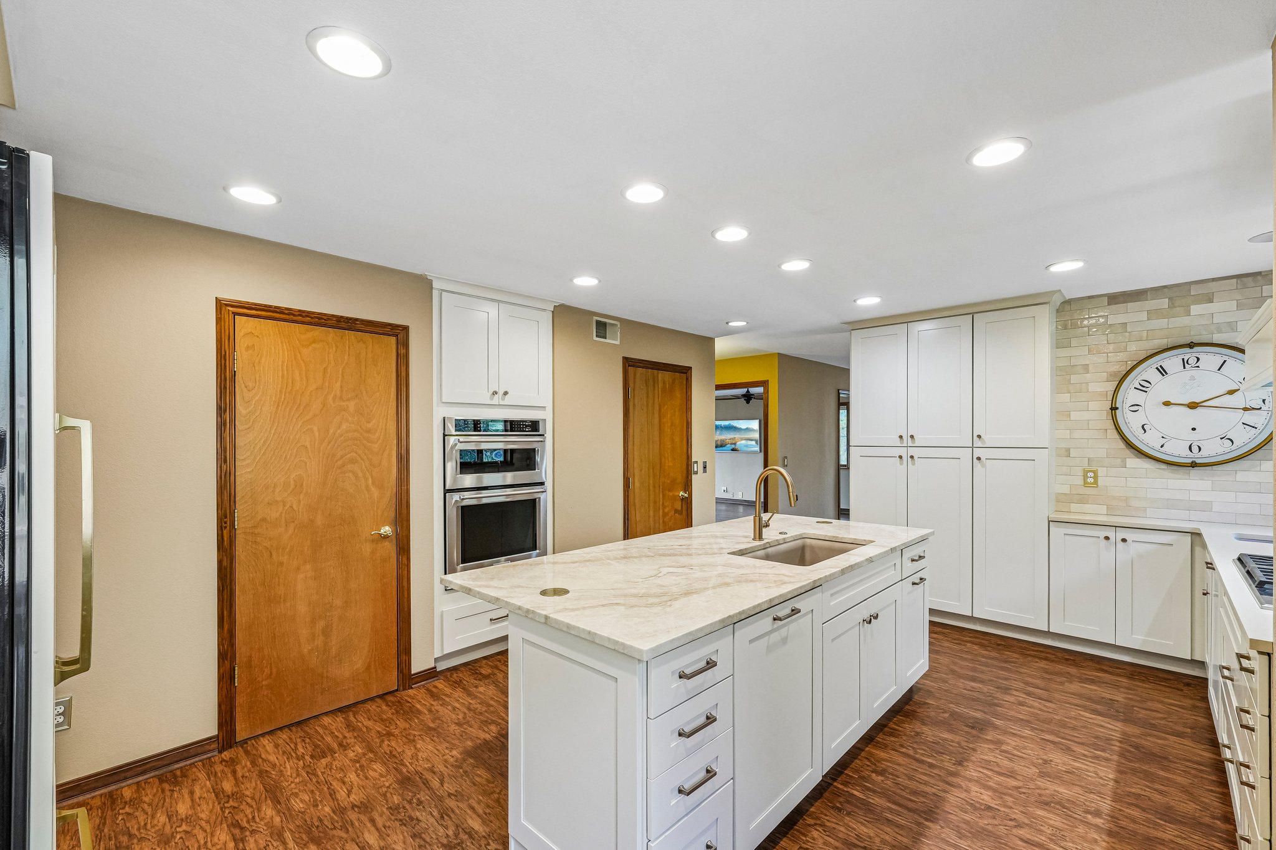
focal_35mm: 15
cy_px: 425
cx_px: 638
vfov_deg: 77.3
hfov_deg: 100.4
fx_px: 532
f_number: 8
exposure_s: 1/8
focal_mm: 10
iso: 800
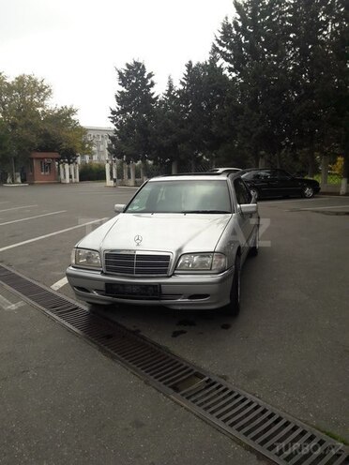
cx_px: 174
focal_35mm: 28
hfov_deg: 49.7
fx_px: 376
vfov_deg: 63.4
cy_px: 232
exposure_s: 1/280
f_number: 1.9
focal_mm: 3.7
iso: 40
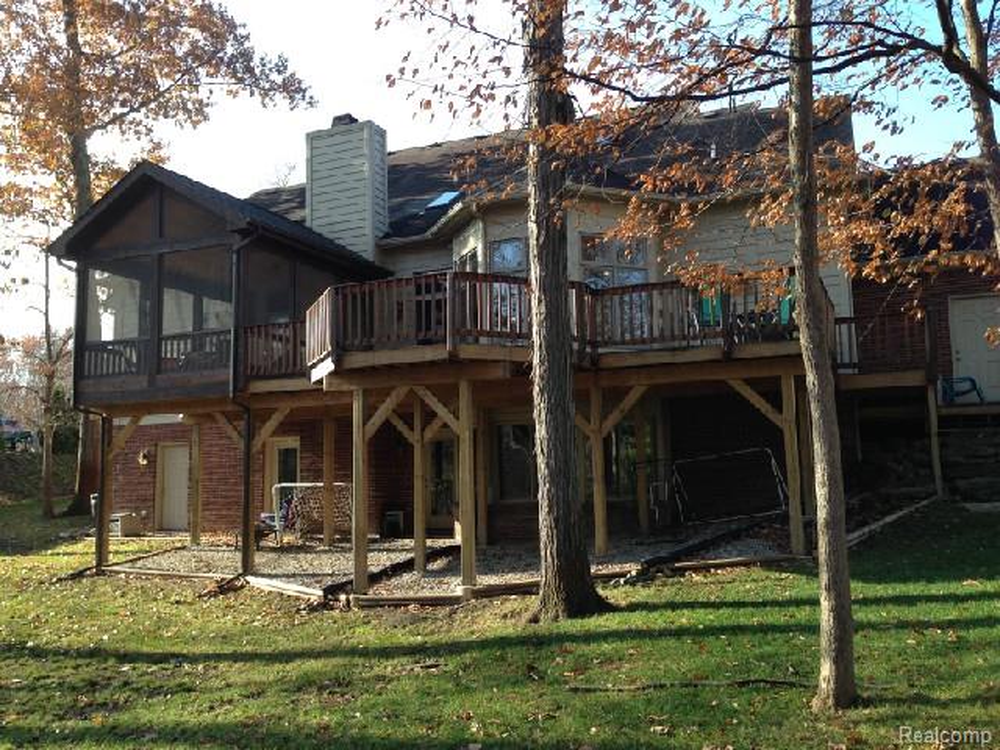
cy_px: 375
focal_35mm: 33
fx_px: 953
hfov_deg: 55.4
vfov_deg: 42.9
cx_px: 500
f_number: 2.4
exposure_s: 1/294
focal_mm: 4.12
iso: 50
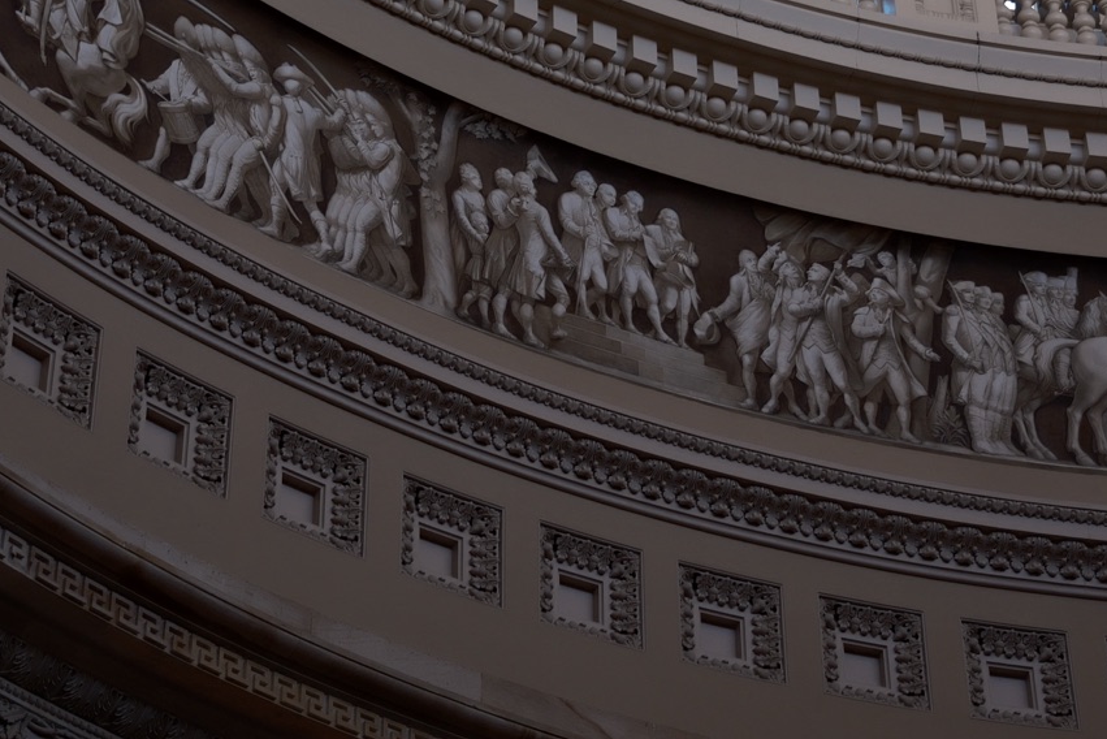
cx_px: 473
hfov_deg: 27.3
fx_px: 2276
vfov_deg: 18.2
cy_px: 104
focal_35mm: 74
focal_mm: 23
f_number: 3.2
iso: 125
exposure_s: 1/80
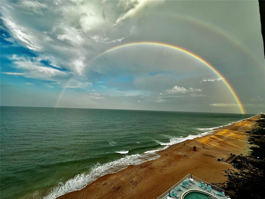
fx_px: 107
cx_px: 132
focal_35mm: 14
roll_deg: -2.5
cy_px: 100
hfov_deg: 102.1
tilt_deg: +5.0
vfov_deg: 85.7
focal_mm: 2.22
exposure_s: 1/1416
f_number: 2.2
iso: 50
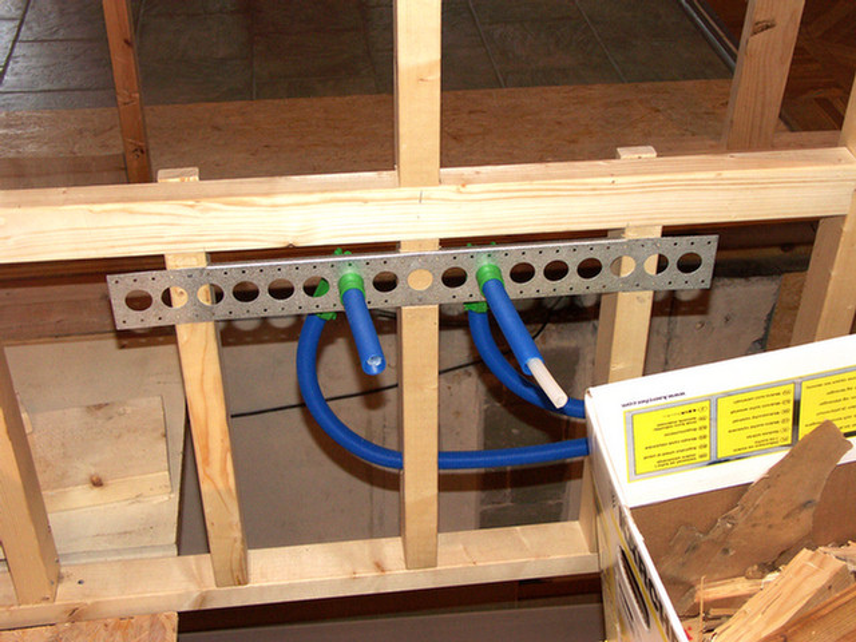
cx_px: 428
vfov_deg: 34.3
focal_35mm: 42
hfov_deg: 44.8
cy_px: 321
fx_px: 1039
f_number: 2.8
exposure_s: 1/50
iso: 200
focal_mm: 10.99
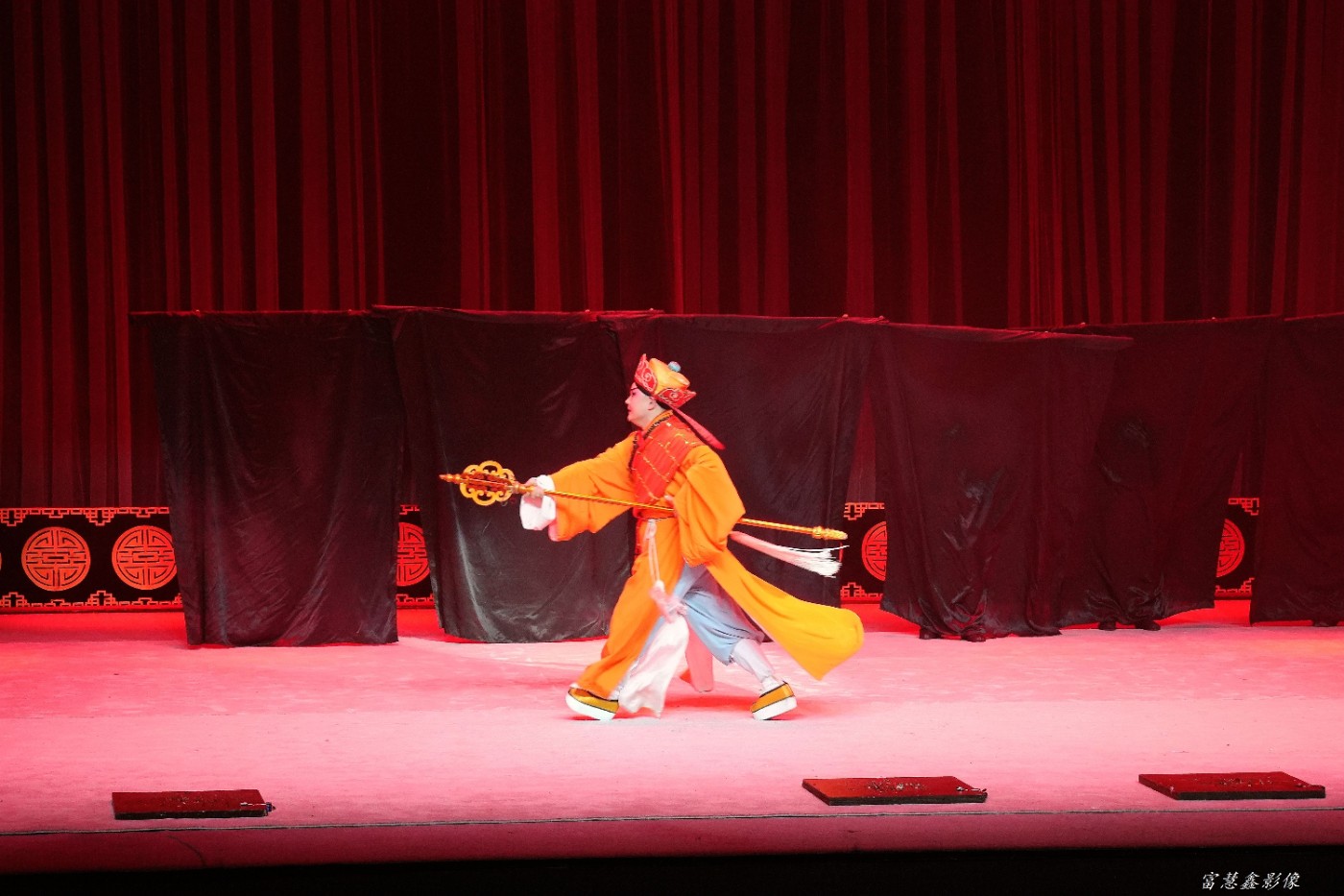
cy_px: 448
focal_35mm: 85
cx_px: 672
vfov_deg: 16.1
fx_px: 3173
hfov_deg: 23.9
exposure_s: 1/160
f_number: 5
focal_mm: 85
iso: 3200
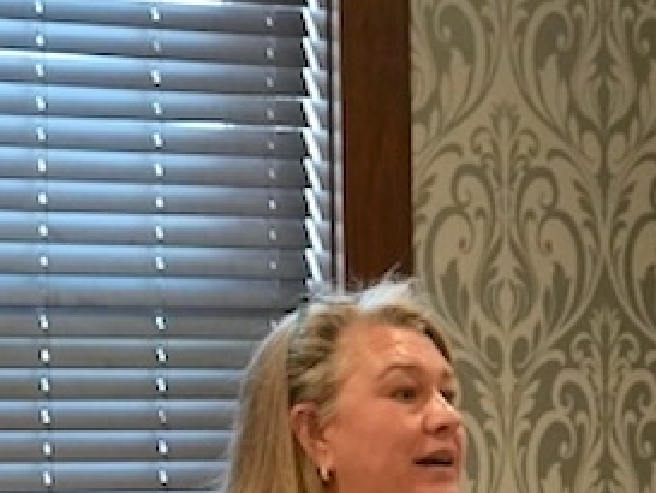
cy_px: 469
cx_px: 156
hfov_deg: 7.5
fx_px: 5005
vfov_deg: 5.6
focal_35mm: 264
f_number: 4
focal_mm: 50
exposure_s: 1/160
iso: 3200
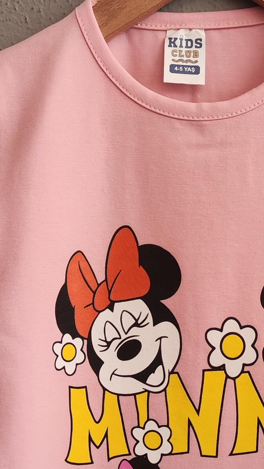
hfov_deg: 16.5
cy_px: 263
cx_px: 192
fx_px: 909
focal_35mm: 73
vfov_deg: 28.9
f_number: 1.88
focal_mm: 5.59
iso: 148
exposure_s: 1/100
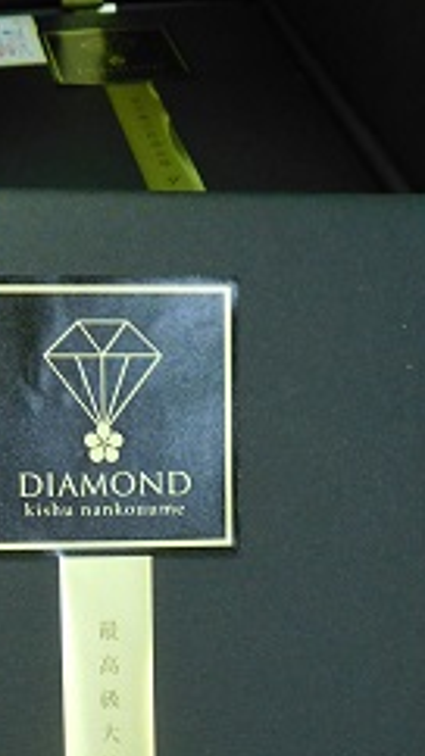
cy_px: 704
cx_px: 97
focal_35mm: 52
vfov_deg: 36.9
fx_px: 1043
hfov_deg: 22.8
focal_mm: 4.5
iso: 400
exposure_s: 1/25
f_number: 3.4
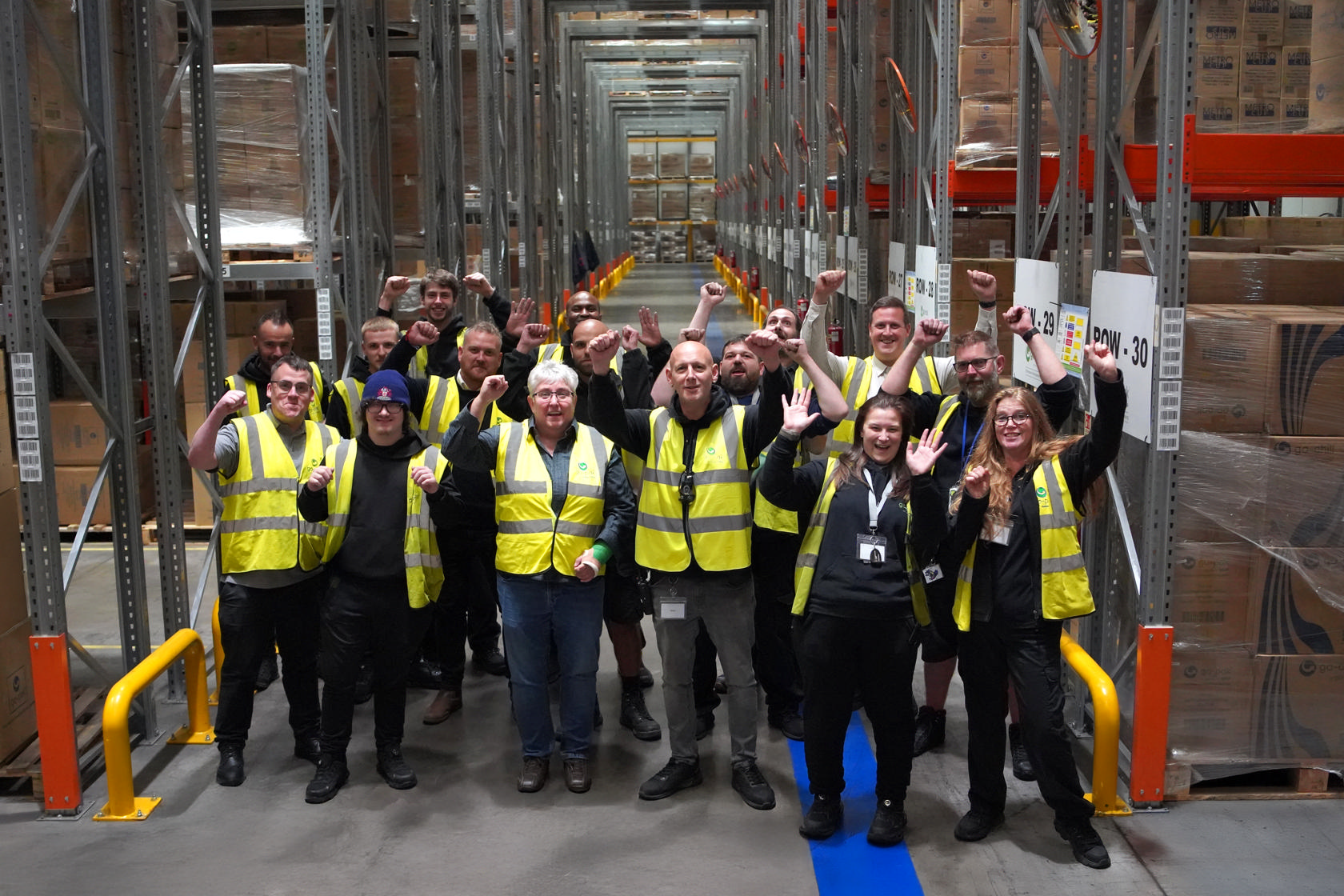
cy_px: 448
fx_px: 1307
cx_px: 672
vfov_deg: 37.9
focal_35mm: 35
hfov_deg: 54.4
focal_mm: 35
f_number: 4
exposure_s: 1/160
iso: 12800
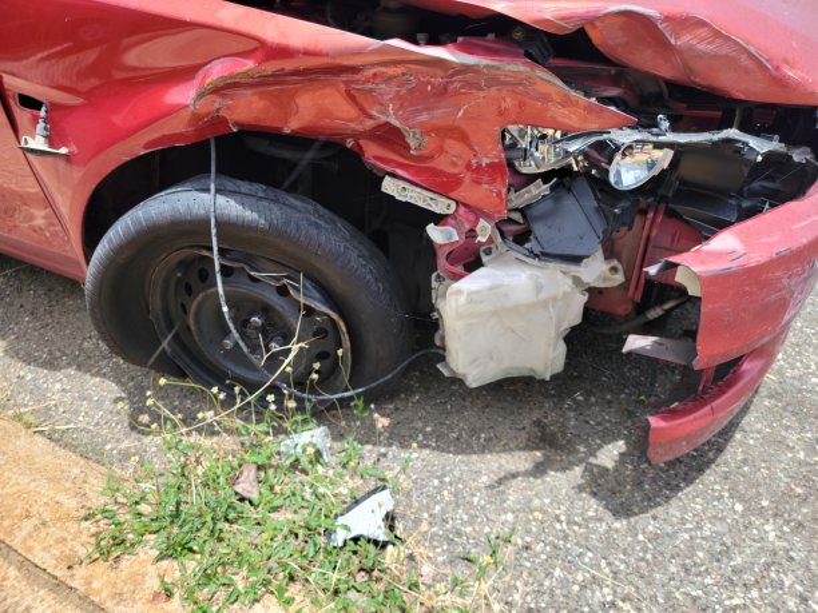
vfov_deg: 56.8
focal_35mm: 24
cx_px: 409
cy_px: 306
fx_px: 567
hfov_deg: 71.6
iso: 16
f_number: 1.8
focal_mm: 6.7
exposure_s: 1/382
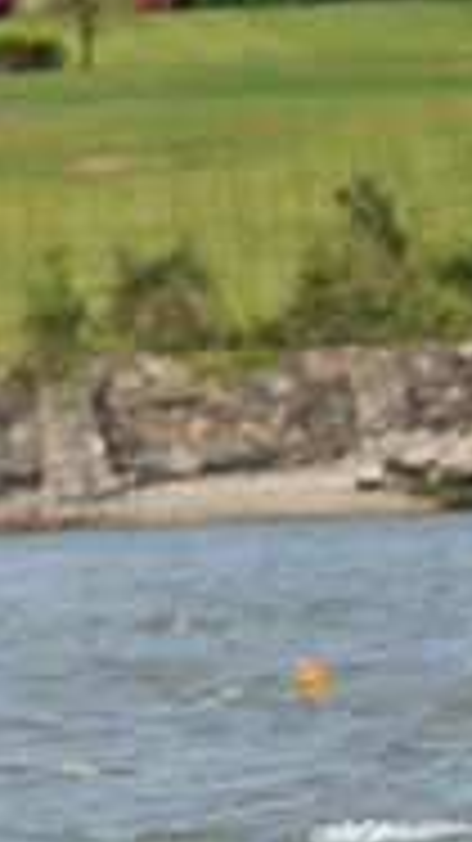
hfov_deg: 1.8
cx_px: -719
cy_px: 858
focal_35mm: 659
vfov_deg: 3.3
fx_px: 14674
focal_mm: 135
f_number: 6.3
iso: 200
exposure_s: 1/1000
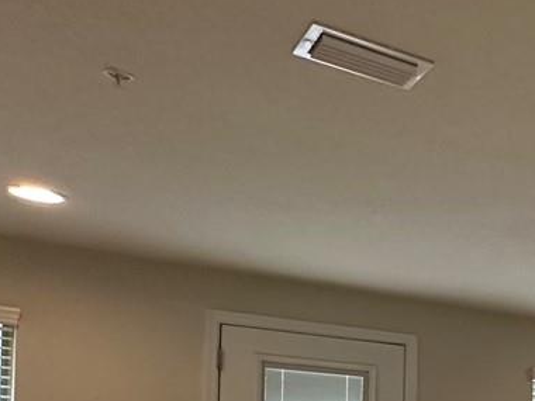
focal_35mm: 59
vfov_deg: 22.8
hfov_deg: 24.1
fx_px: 912
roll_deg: -0.6
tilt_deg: +2.0
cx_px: 842
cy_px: 478
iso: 320
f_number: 2.2
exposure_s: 1/120
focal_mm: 2.22
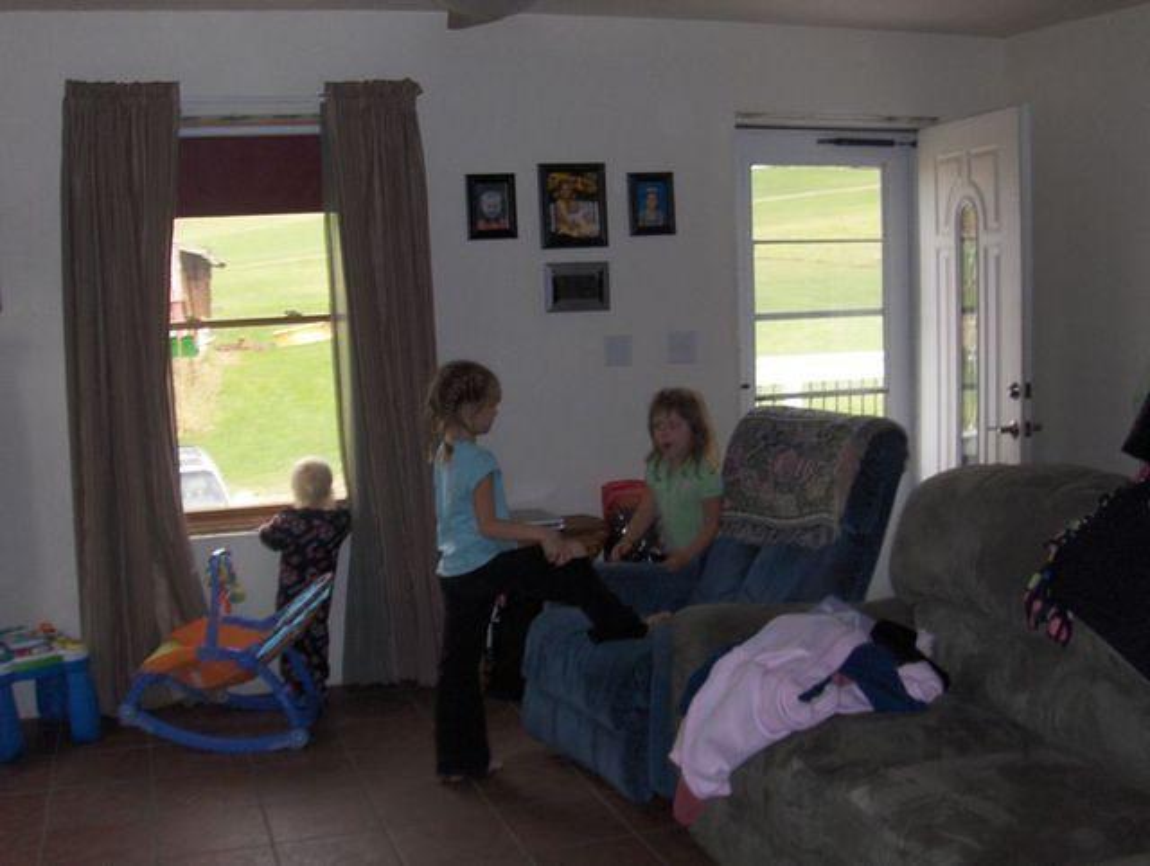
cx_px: 575
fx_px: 1364
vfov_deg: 35.2
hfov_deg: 45.7
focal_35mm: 41
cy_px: 433
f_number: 3.5
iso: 100
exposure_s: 1/60
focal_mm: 6.5
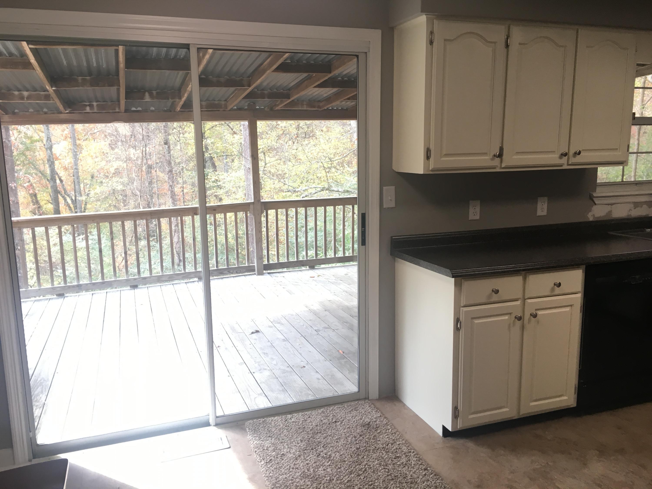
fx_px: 546
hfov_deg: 61.7
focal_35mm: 29
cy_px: 244
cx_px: 326
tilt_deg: -10.3
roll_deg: -0.2
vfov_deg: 48.2
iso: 25
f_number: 2.2
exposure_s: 1/30
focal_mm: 4.15
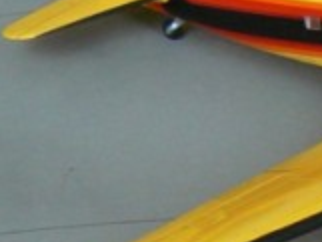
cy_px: 118
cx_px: 388
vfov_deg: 10.2
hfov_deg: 13.2
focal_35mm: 145
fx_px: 1350
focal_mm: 6.2
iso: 200
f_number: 2.8
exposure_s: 1/6
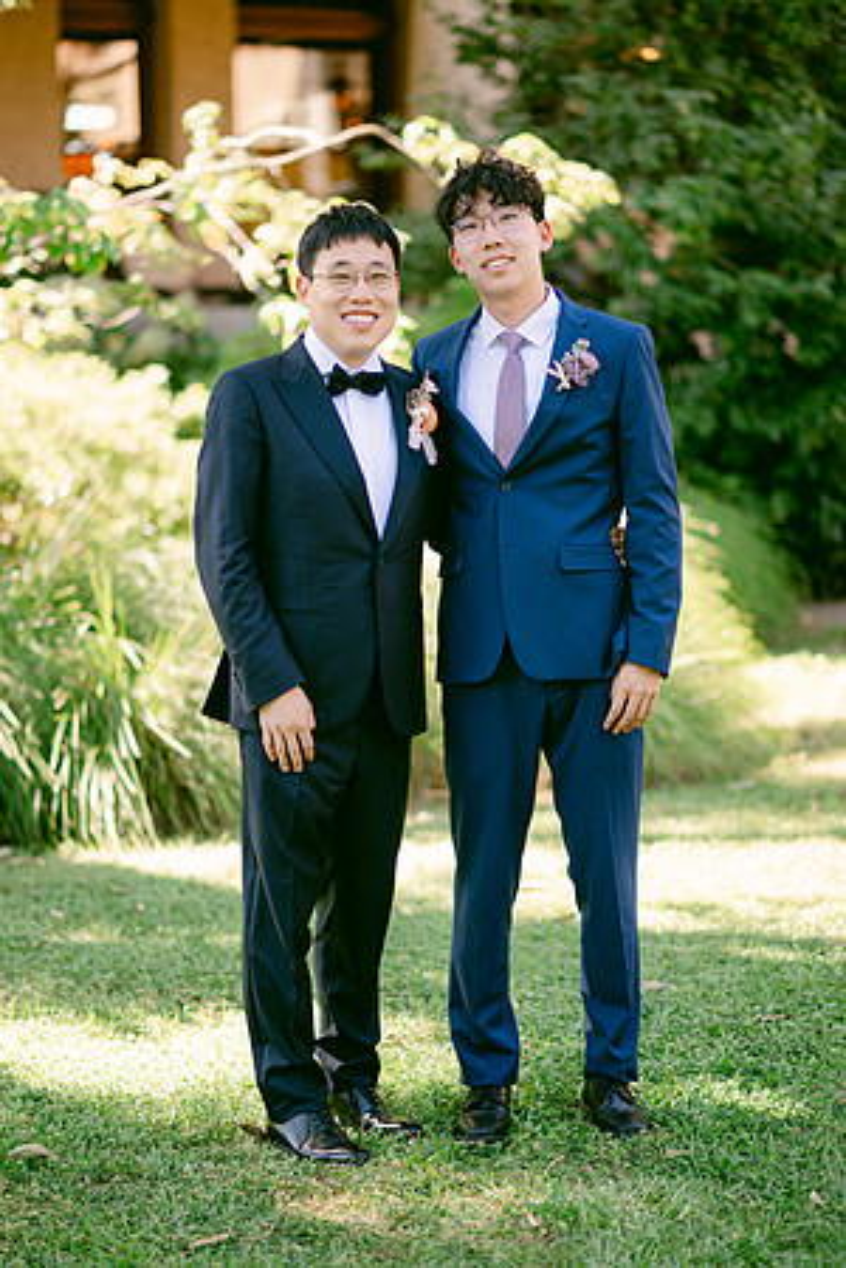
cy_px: 634
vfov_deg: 23.9
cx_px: 423
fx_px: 2996
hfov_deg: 16.1
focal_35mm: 85
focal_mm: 85
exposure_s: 1/400
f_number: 1.8
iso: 80
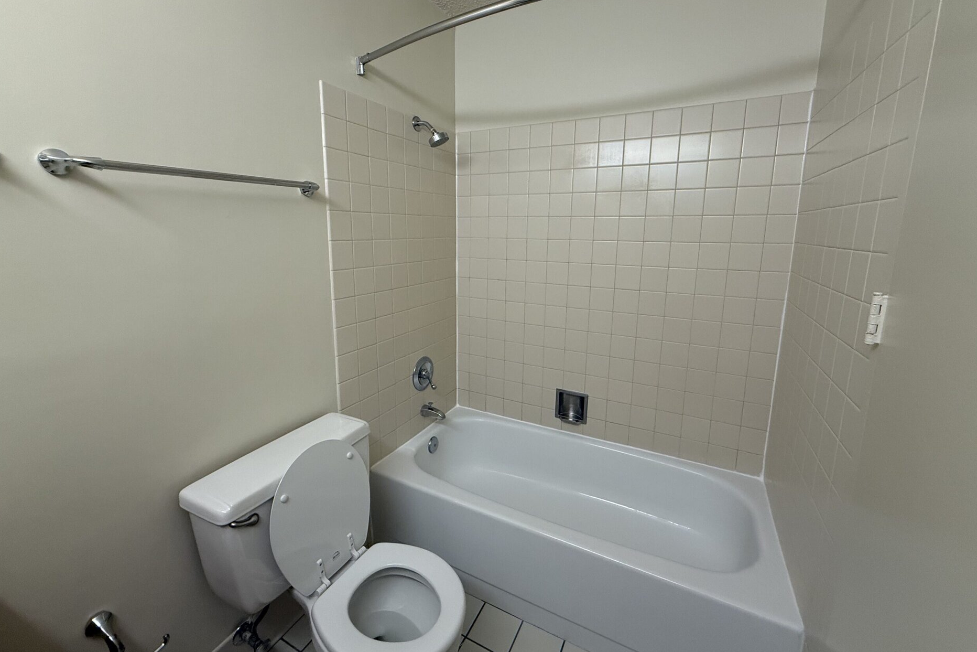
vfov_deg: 77.1
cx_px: 480
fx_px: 407
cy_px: 296
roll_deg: -0.4
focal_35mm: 15
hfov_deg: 100.4
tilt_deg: -9.3
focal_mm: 2.22
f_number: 2.2
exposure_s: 1/120
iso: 200
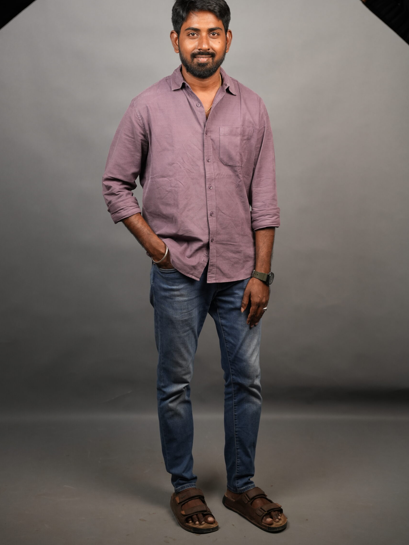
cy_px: 243
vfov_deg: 30.5
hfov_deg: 23.2
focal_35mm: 63
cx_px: 204
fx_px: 997
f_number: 2.8
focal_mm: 58.3
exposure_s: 1/800
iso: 800
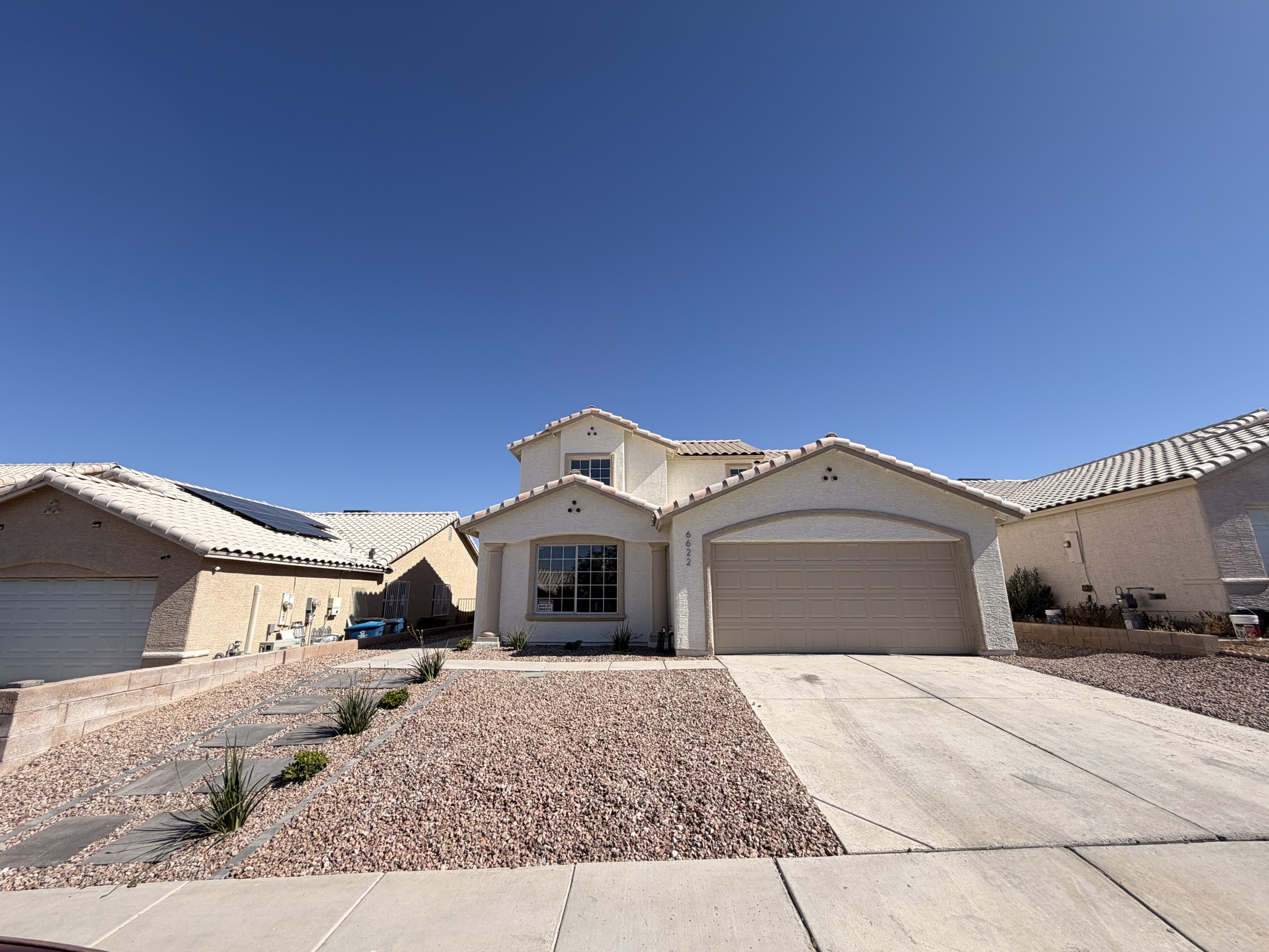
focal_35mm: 14
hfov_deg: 102.1
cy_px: 476
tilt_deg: +12.7
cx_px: 634
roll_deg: +0.0
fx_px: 513
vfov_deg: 85.7
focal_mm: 2.22
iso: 20
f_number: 2.2
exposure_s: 1/1087
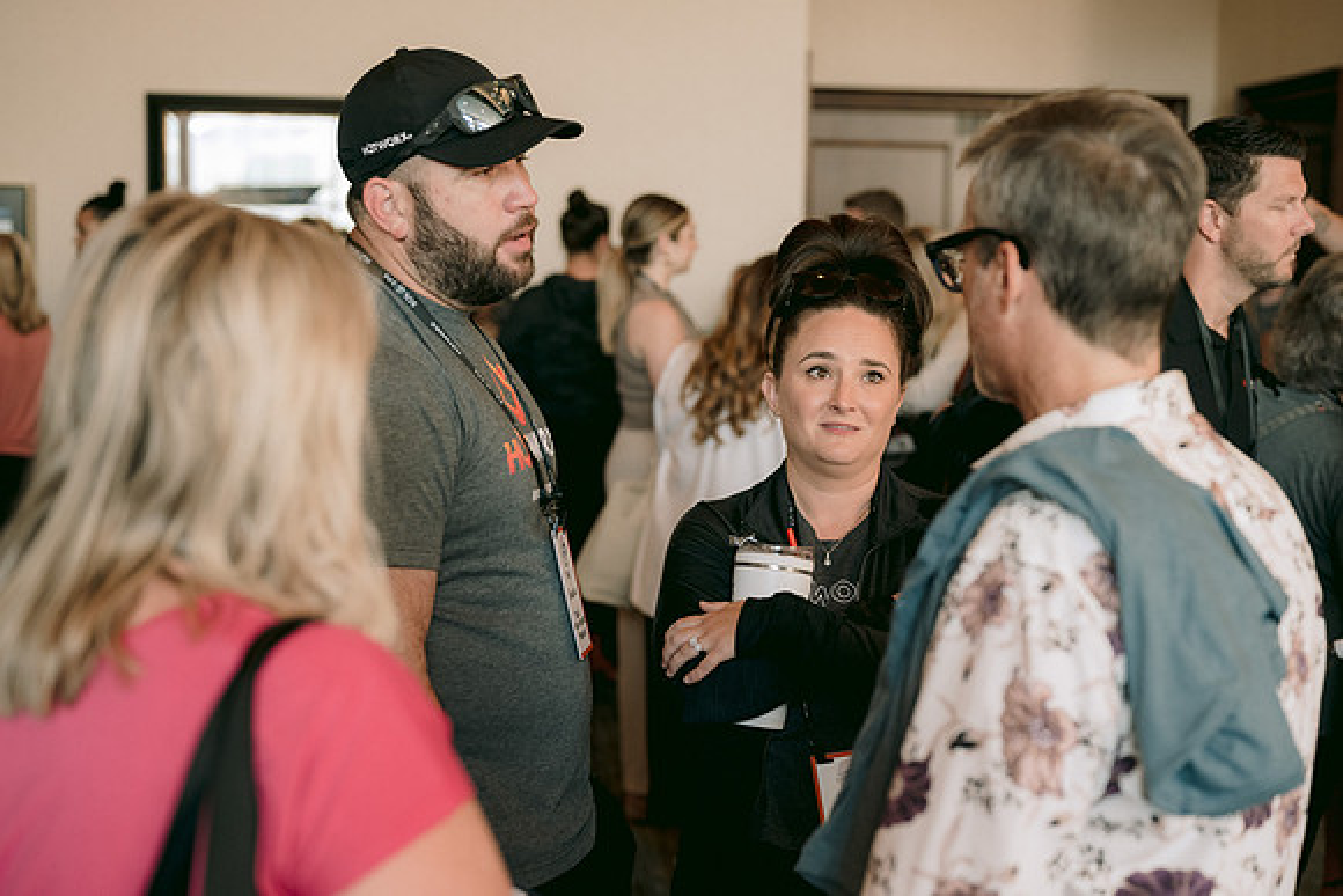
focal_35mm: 50
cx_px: 672
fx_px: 1866
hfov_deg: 39.6
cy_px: 448
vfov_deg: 27.0
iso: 800
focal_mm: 50
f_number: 2.8
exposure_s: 1/320
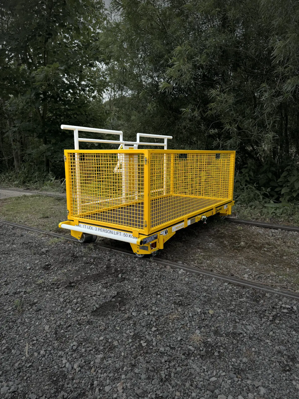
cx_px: 150
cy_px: 200
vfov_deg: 71.6
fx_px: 276
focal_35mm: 24
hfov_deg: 56.8
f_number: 1.8
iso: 80
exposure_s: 1/2252
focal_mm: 6.8
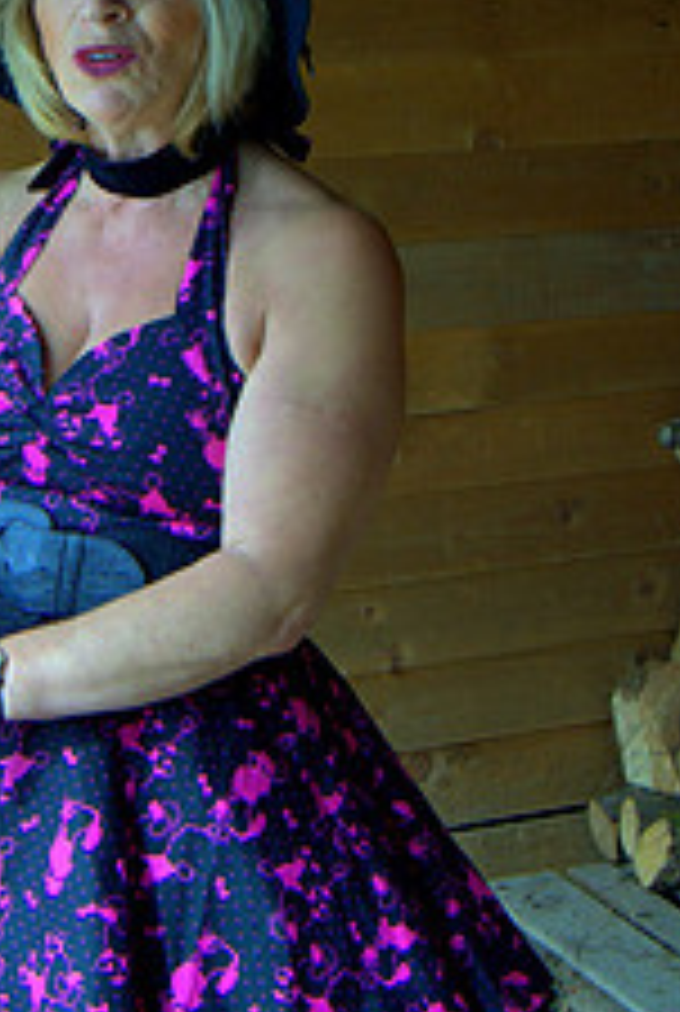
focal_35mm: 78
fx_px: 2200
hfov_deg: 17.4
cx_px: 97
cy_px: 144
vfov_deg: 25.3
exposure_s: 1/200
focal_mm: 26
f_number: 5
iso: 100
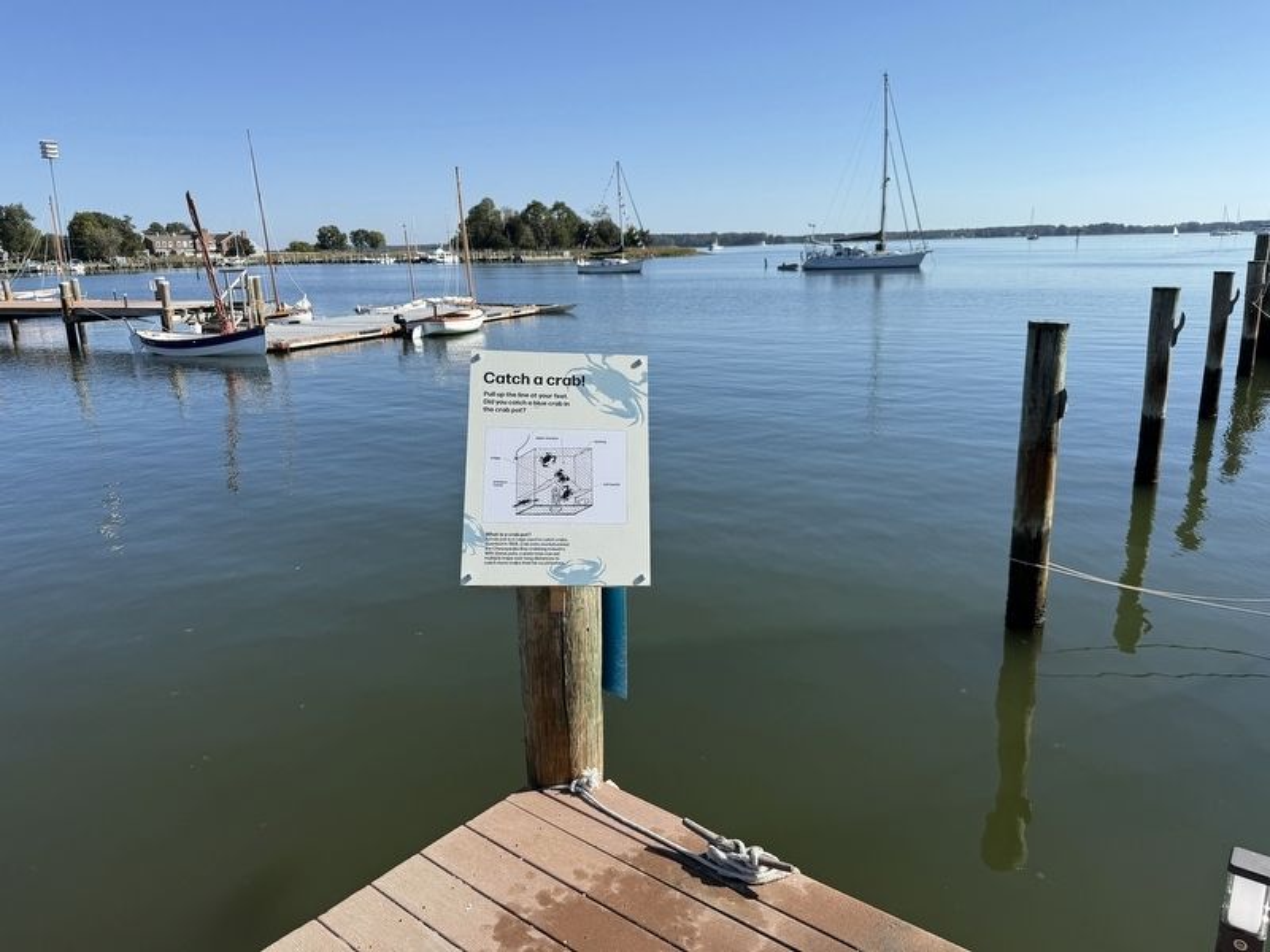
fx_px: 881
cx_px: 635
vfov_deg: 56.8
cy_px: 476
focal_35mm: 24
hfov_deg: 71.6
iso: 80
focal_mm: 6.76
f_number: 1.78
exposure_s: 1/4673
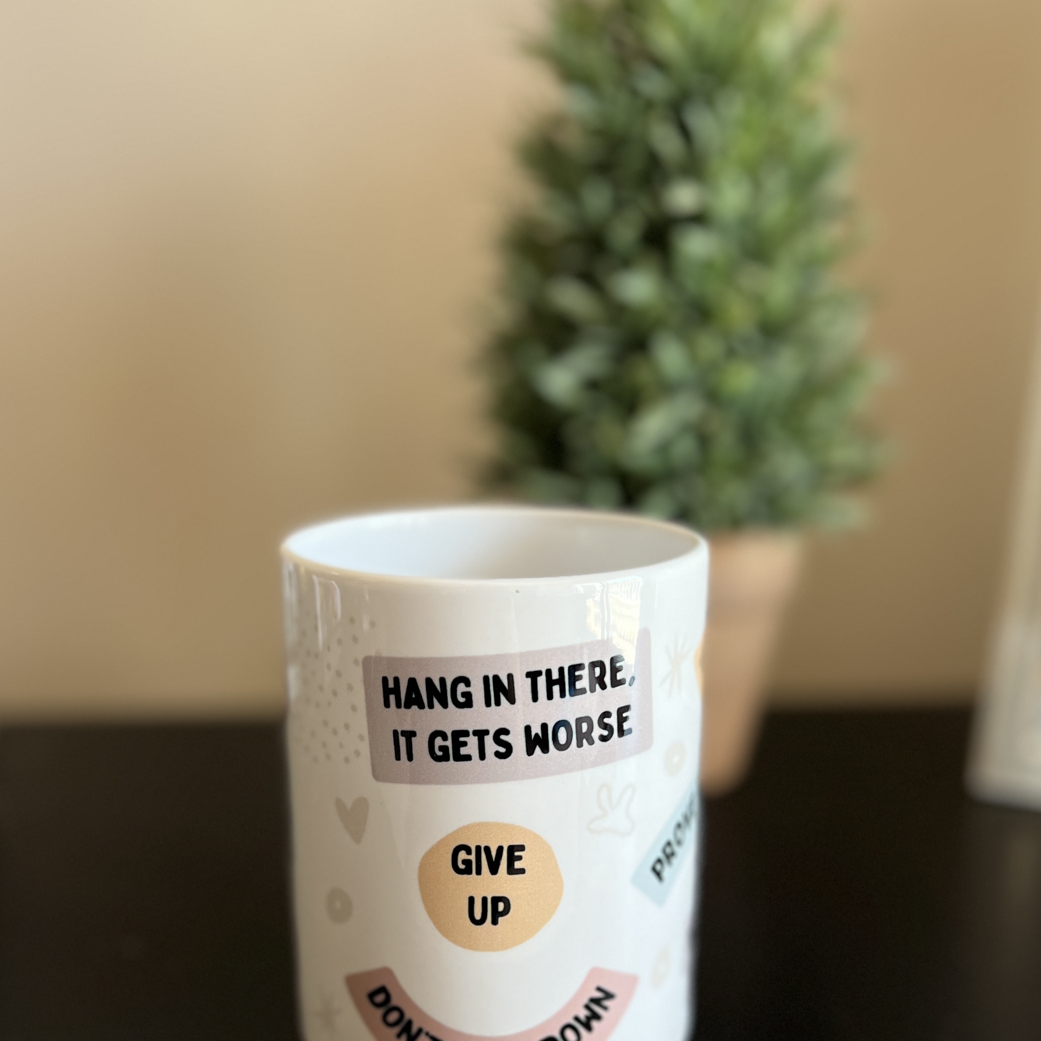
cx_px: 526
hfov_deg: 52.5
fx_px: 1055
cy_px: 506
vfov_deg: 52.5
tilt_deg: -16.6
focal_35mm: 31
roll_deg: +0.8
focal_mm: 5.7
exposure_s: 1/60
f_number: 1.5
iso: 64
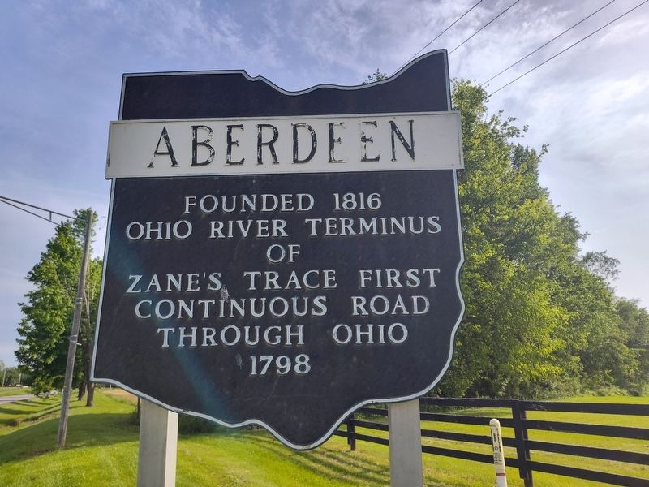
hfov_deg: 73.9
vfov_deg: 58.9
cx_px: 324
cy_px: 244
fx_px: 431
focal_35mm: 23
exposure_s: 1/1827
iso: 100
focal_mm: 5.56
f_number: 1.8
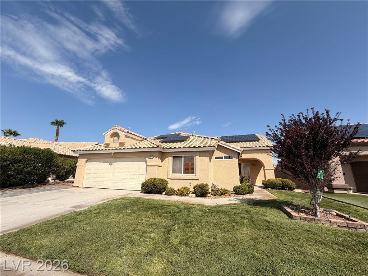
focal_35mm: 14
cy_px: 138
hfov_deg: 102.1
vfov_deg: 85.7
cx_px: 184
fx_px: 149
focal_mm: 2.22
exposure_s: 1/1145
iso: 20
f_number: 2.2
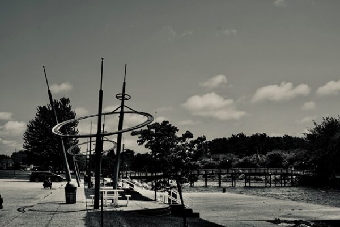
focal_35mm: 48
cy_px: 114
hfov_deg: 41.1
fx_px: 453
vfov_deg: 28.1
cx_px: 170
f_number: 10
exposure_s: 1/250
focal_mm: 32
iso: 100
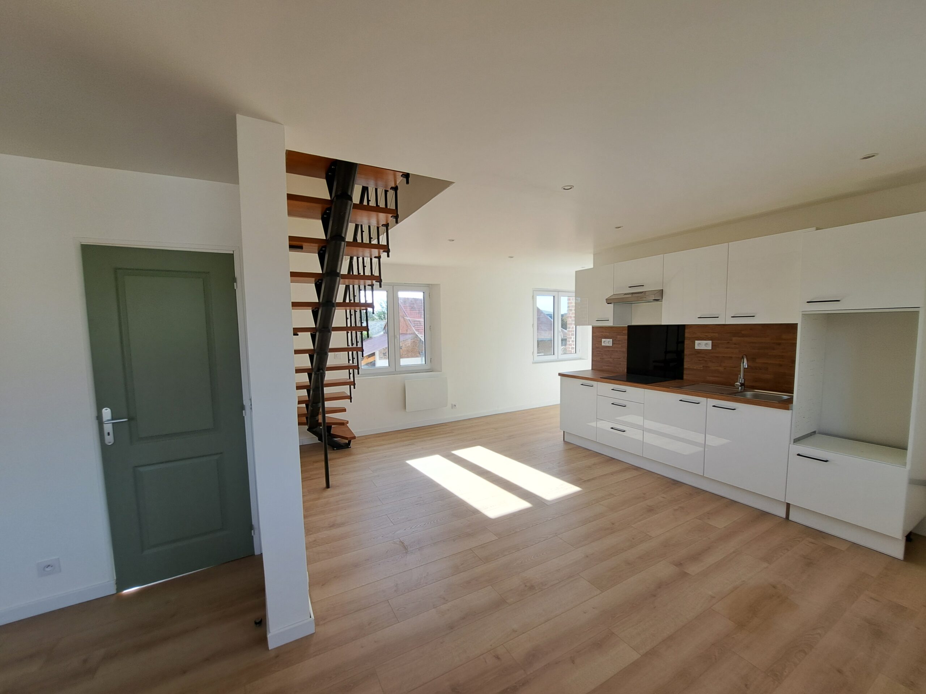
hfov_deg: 106.2
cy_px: 347
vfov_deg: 89.9
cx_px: 463
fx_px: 348
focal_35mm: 13
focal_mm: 1.74
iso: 50
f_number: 2.2
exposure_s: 1/123
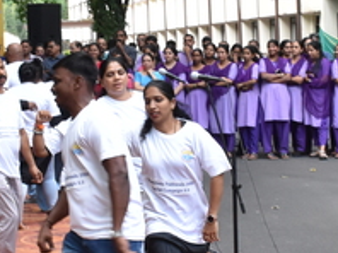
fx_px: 1209
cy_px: 126
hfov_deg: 15.9
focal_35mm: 124
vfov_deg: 11.9
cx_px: 231
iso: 800
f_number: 5.6
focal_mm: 18
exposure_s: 1/160
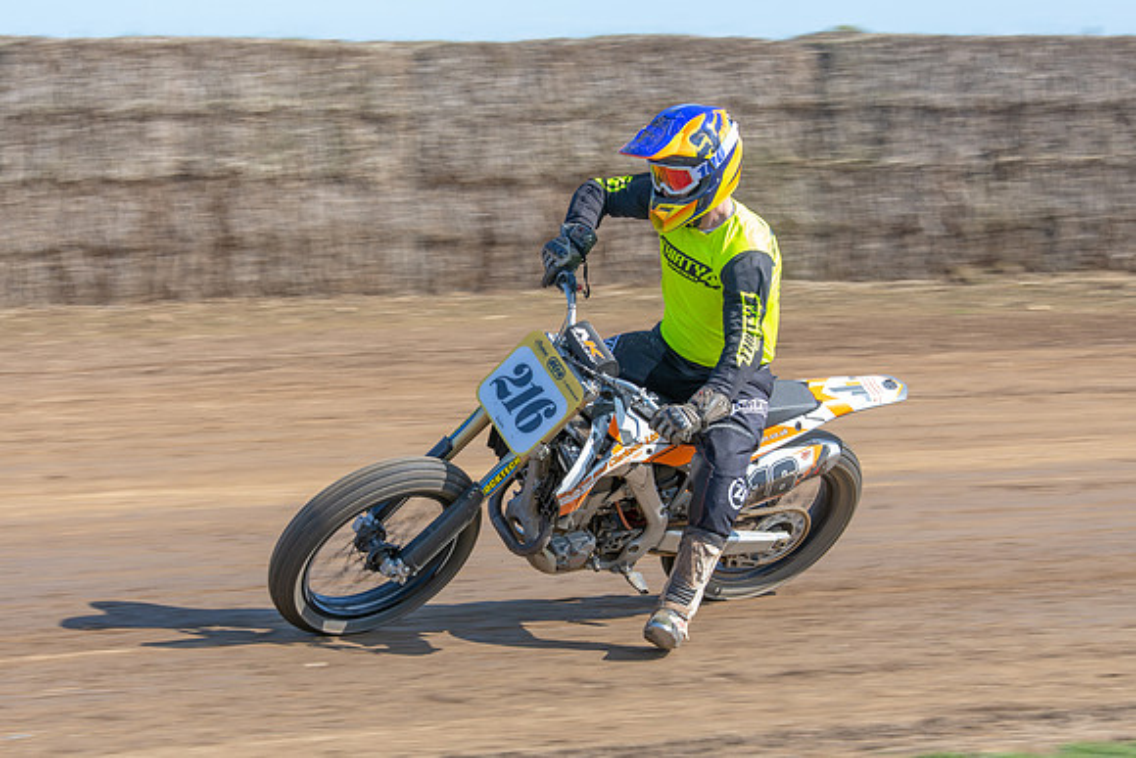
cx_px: 508
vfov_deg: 10.1
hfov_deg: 15.1
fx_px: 4289
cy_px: 419
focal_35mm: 136
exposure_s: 1/160
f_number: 8
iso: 200
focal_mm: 82
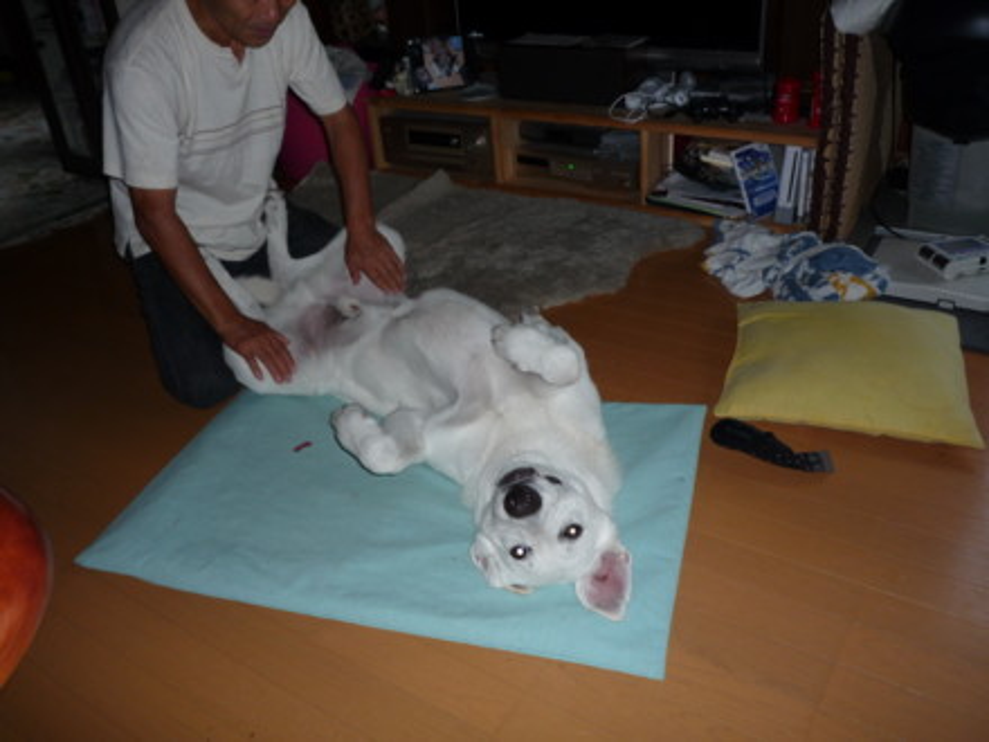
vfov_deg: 46.8
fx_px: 857
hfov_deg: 60.0
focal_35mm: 30
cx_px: 494
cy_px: 371
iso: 100
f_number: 3.4
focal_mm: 5.3
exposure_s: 1/30
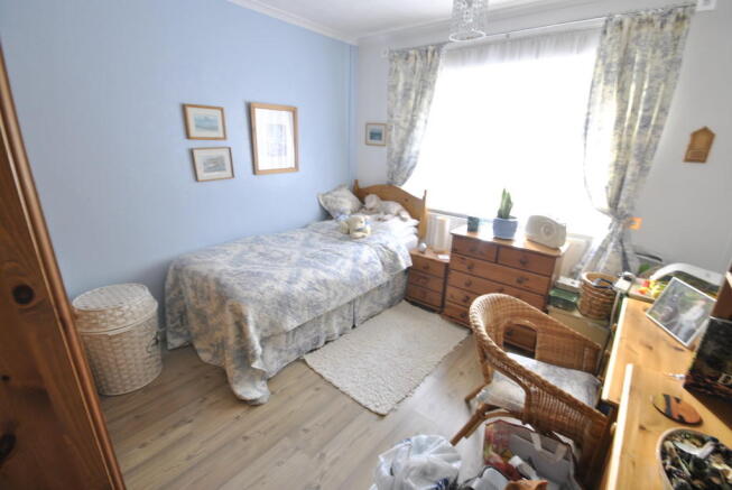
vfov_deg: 77.5
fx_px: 305
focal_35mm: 15
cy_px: 245
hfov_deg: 100.3
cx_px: 366
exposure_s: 1/1.3
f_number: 11
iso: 200
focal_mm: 10
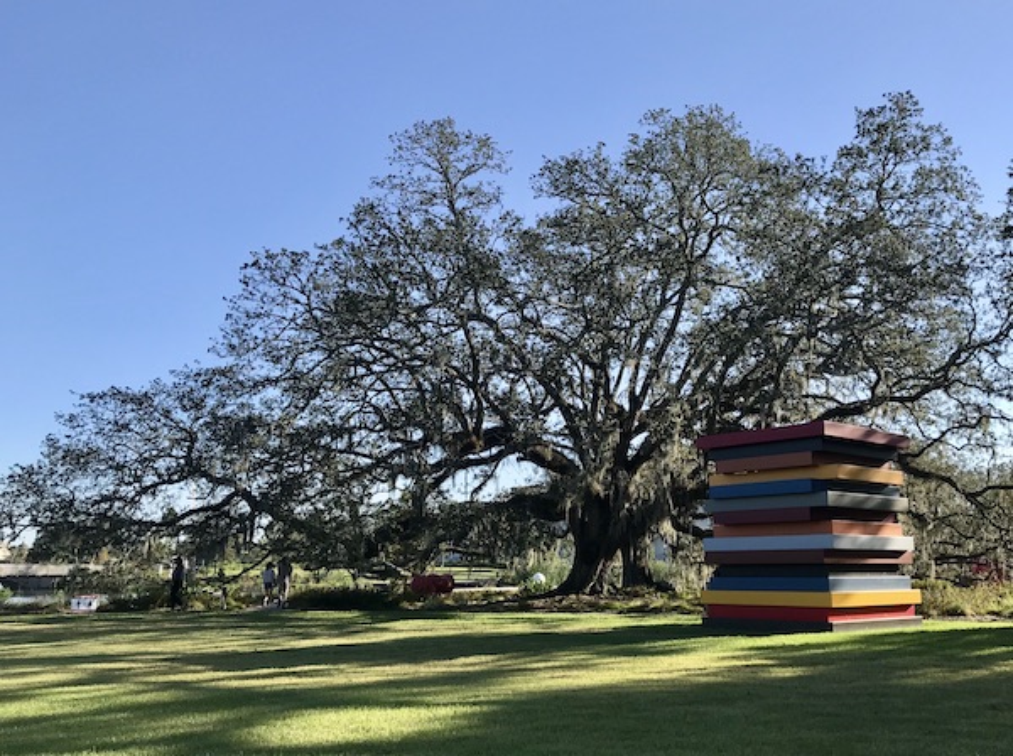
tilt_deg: +9.4
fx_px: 818
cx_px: 506
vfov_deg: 49.6
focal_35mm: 28
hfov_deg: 63.5
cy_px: 378
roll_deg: +0.2
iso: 20
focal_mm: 3.99
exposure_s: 1/1294
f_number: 1.8
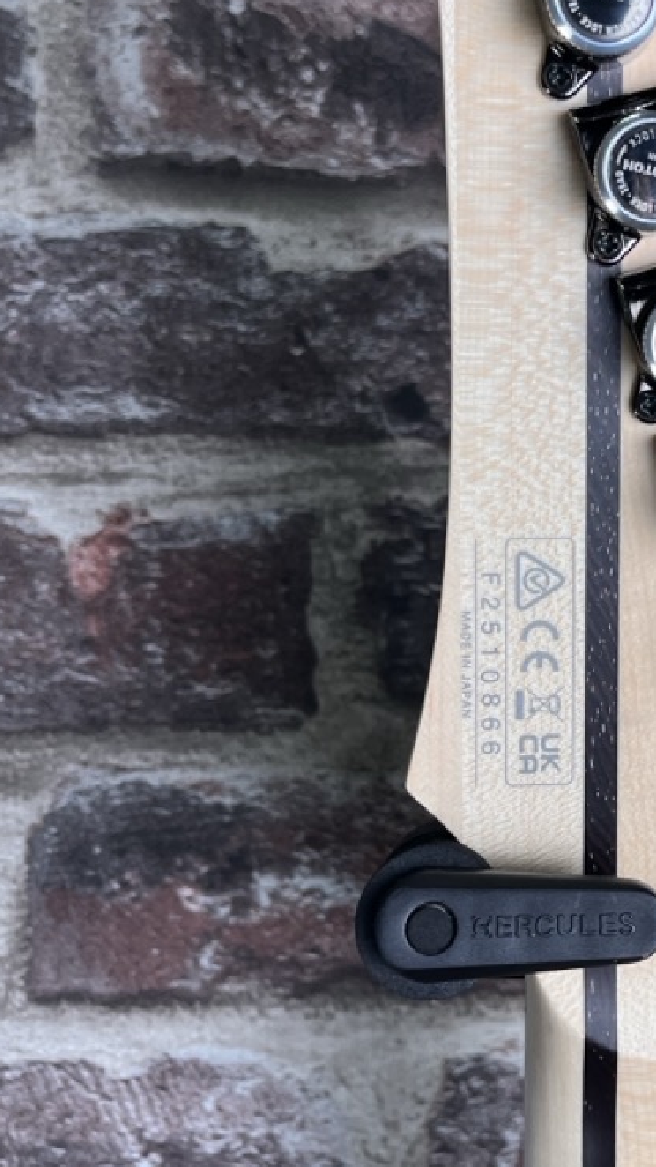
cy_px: 509
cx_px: 675
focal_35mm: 49
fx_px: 1516
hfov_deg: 23.3
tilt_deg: +4.0
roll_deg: +1.1
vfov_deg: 42.0
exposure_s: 1/121
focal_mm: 5.1
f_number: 1.6
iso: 40
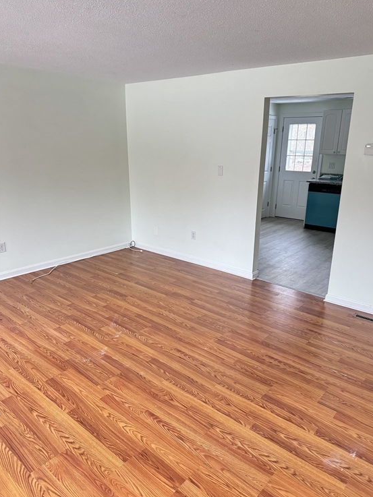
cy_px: 251
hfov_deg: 54.9
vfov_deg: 69.4
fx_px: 359
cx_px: 191
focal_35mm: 25
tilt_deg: -17.4
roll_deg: +0.0
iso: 500
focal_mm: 6.76
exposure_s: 1/60
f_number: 1.78
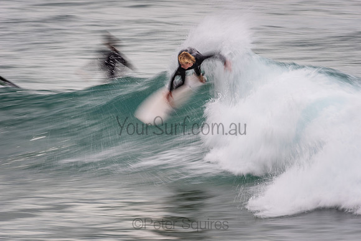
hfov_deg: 4.1
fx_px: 5015
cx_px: 180
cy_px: 120
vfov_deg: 2.8
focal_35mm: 500
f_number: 16
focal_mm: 500
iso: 64
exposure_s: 1/20
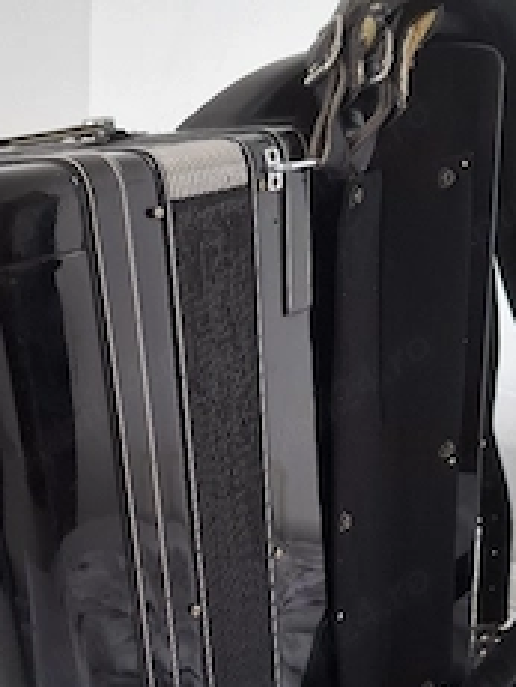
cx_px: 161
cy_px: 442
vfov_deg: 46.2
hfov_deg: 35.6
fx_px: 794
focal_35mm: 40
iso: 320
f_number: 1.8
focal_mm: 5.54
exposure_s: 1/60.2
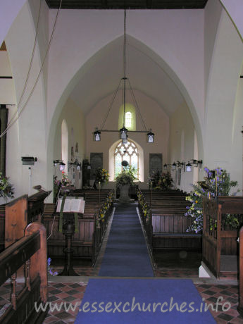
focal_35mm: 35
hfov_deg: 40.7
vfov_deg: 52.6
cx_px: 122
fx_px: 328
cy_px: 162
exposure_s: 1/60.1
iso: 78
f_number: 2.8
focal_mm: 8.9
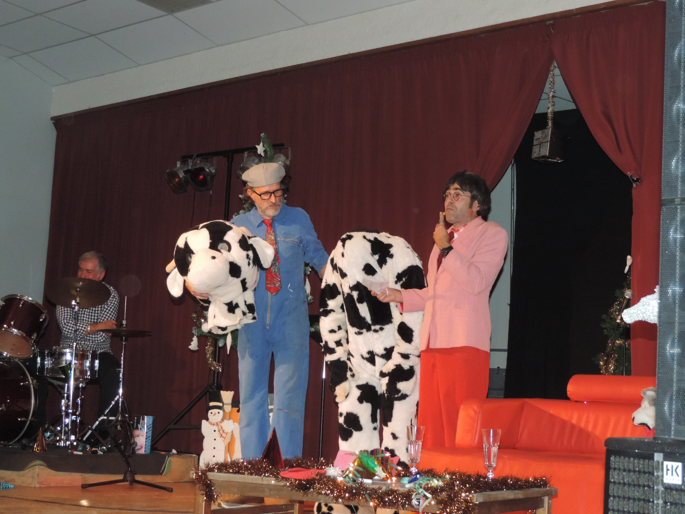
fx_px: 1385
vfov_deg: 21.0
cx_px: 342
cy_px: 257
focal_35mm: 70
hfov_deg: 27.8
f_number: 3.9
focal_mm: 12.4
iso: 800
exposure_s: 1/160
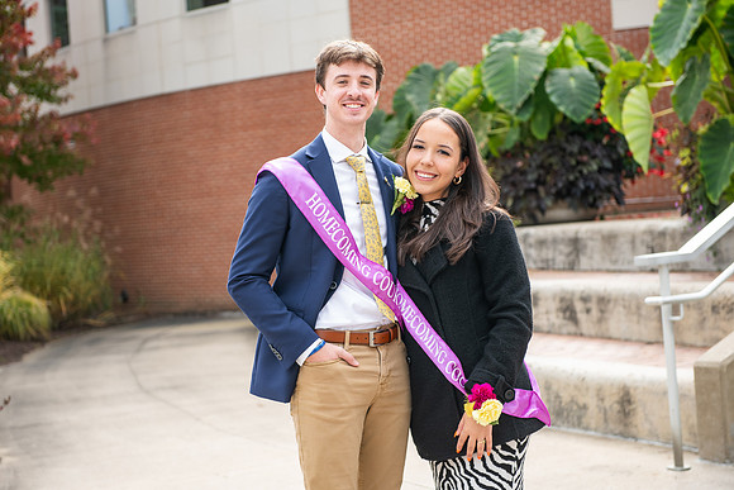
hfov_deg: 28.8
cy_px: 245
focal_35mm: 70
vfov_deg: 19.5
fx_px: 1427
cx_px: 367
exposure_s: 1/320
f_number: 4
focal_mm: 70
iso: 250
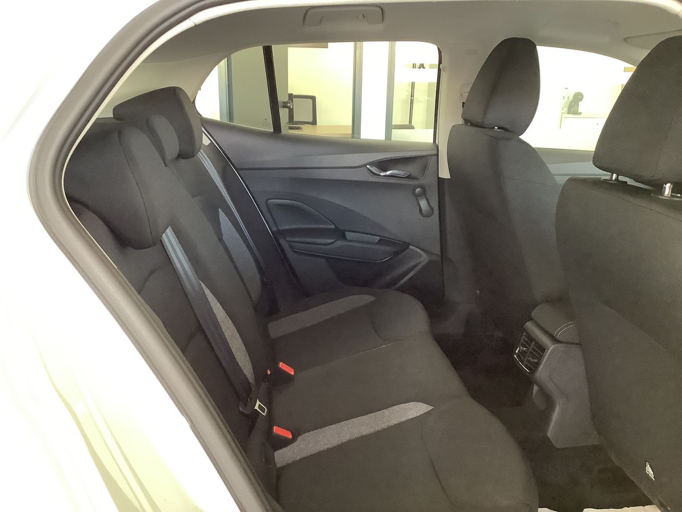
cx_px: 341
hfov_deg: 58.4
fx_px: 611
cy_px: 256
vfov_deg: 45.4
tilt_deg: -15.5
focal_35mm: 31
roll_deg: -0.5
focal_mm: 3.3
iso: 250
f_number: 2.4
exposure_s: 1/33
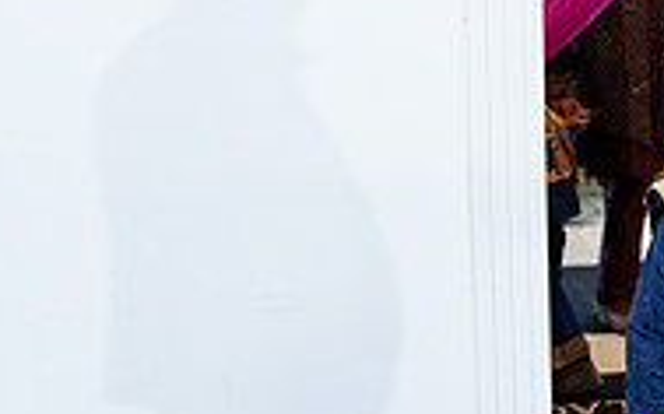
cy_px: 191
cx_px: 987
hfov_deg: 18.9
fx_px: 1755
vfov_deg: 13.5
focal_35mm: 97
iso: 1600
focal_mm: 31
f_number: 2.8
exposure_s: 1/125
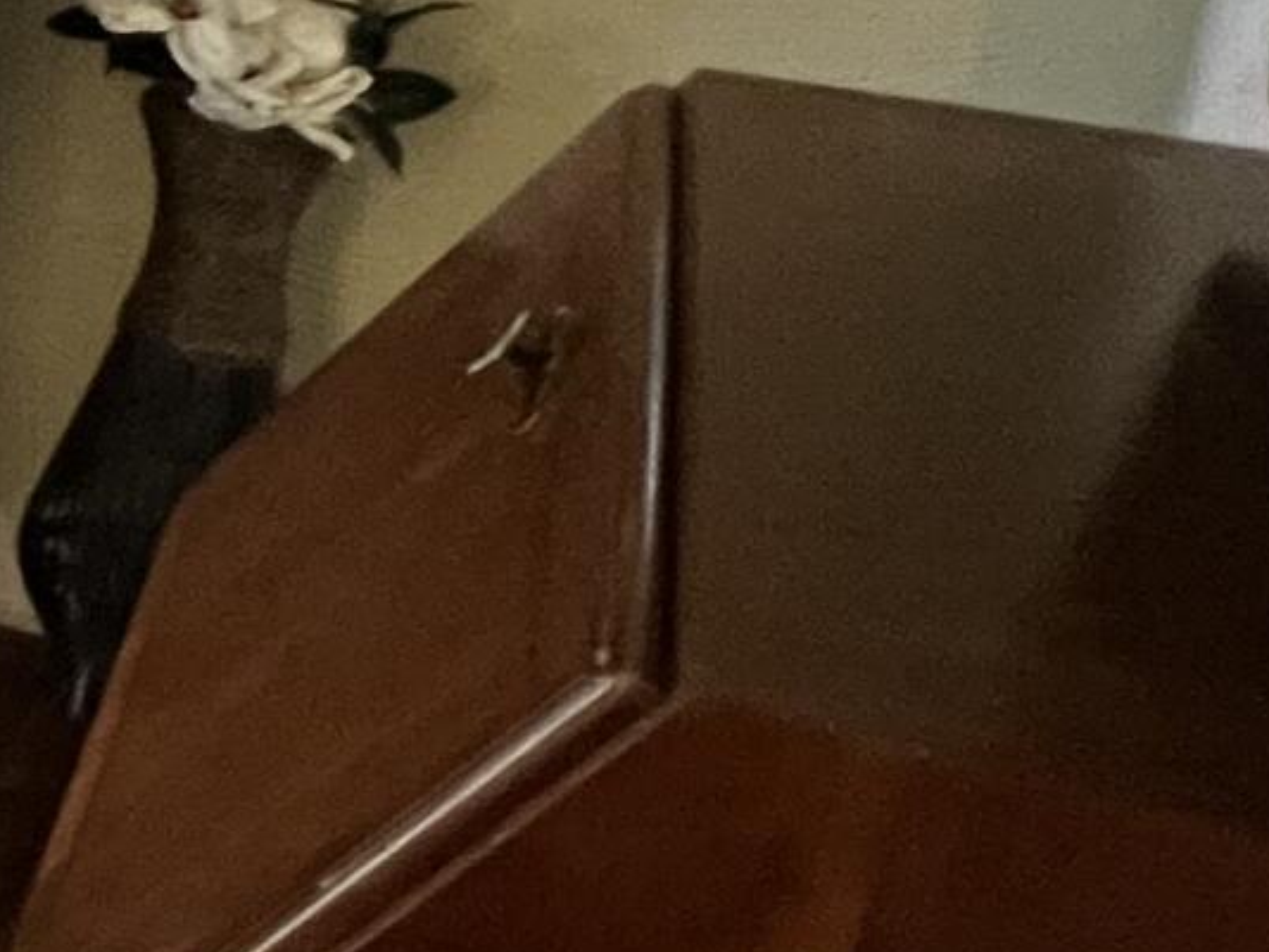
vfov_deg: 19.5
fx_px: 2677
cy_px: -31
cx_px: -1975
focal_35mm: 73
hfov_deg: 14.1
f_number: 1.8
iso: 640
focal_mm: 1.57
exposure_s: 1/41
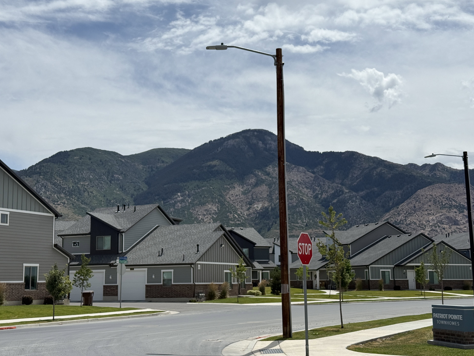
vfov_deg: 28.0
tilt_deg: +9.1
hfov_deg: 36.8
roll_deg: +0.4
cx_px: 219
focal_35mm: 52
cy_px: 183
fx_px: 712
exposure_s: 1/11364
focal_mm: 6.76
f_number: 1.78
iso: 64
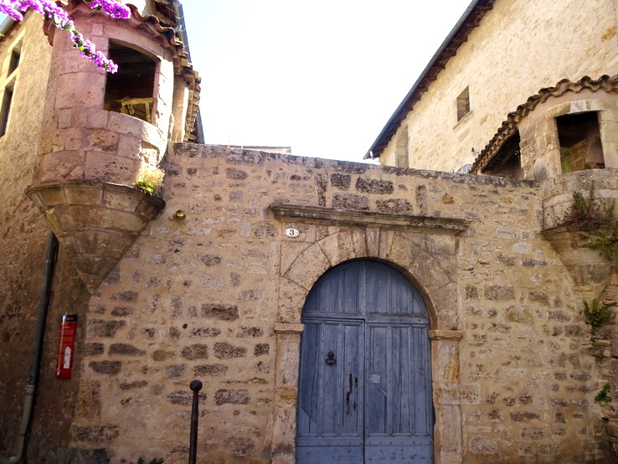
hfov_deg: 67.3
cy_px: 243
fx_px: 464
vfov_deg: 53.1
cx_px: 322
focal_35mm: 26
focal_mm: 4.1
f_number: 3.5
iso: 80
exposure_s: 1/250
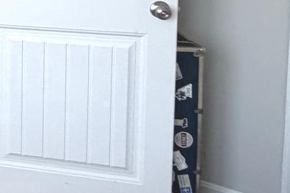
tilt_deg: -6.2
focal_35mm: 74
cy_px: -94
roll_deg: +2.3
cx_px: -201
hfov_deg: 20.8
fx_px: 596
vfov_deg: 16.8
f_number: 2.2
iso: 200
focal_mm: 2.22
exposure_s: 1/121
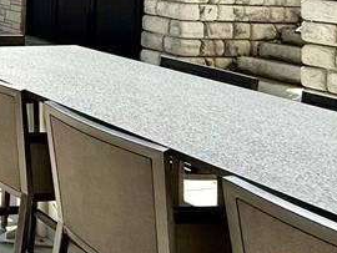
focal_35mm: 53
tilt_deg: +4.1
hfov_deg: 24.6
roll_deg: -2.5
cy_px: -75
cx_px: -208
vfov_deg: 24.2
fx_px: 516
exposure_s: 1/2024
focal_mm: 2.22
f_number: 2.2
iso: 50
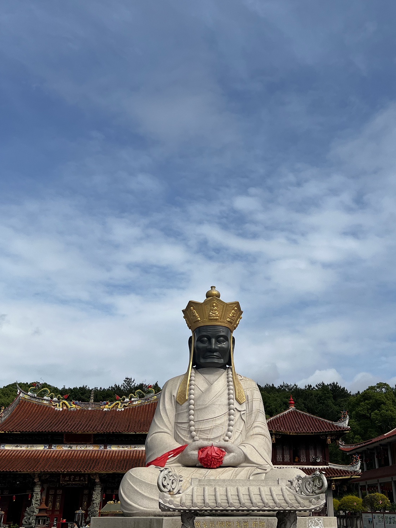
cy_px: 266
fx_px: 534
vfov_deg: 52.6
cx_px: 234
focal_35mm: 35
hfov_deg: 40.5
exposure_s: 1/6211
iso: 50
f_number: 1.5
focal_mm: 5.7
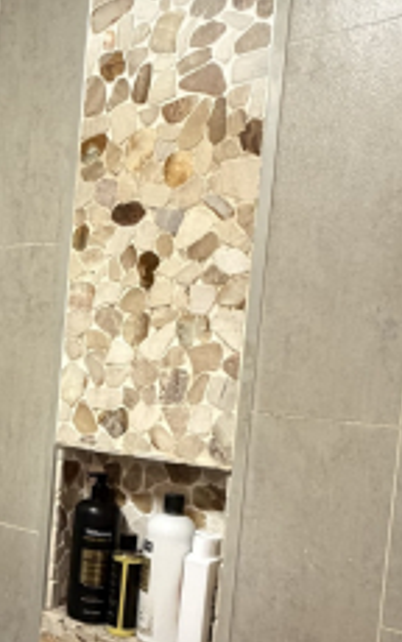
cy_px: 412
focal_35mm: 43
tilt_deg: -3.7
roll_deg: -3.6
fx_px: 753
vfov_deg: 45.7
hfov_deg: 27.5
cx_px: -34
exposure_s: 1/60
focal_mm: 2.22
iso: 400
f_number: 2.2
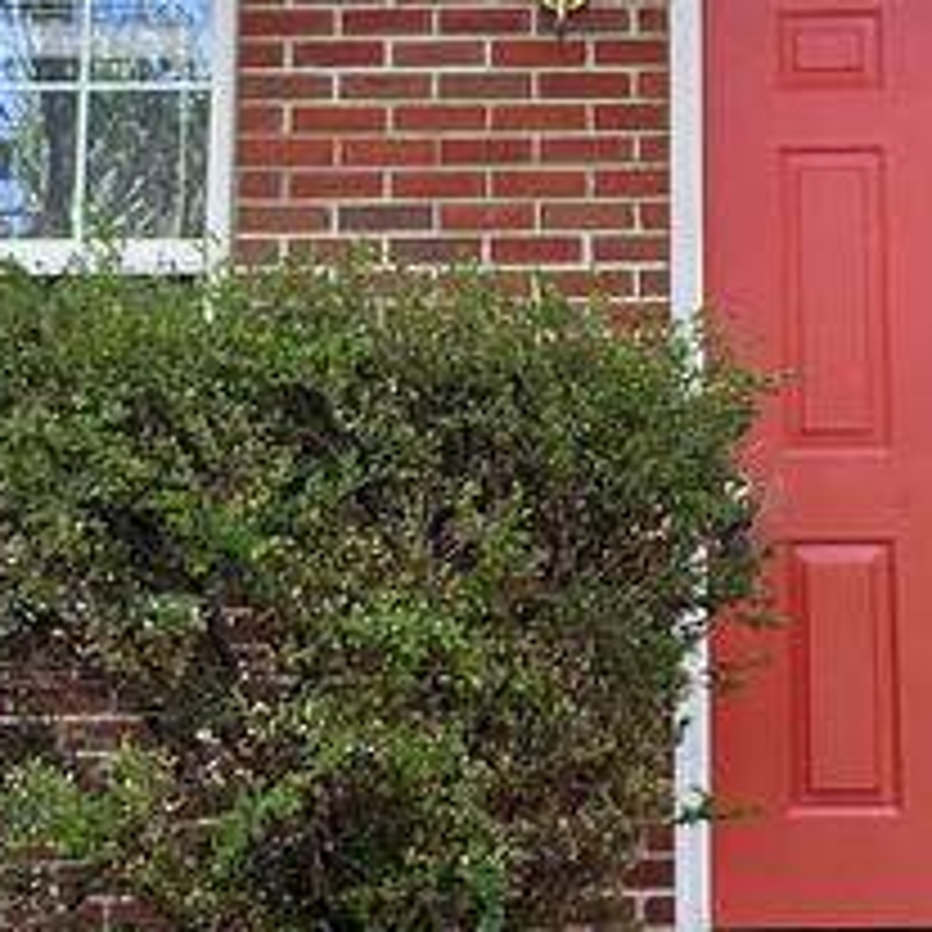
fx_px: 3655
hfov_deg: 14.5
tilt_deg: +14.2
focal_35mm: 120
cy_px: 198
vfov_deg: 14.5
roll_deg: -1.1
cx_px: 680
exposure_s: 1/384
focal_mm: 5.7
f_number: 1.5
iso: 50
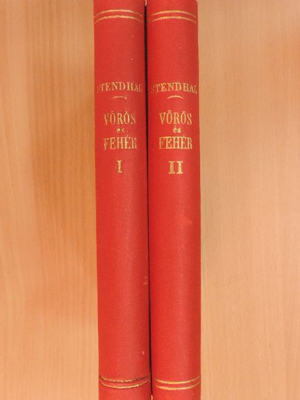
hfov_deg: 36.0
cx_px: 150
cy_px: 200
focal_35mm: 40
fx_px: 462
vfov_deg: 46.8
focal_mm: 7.1
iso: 720
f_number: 5.3
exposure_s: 1/13
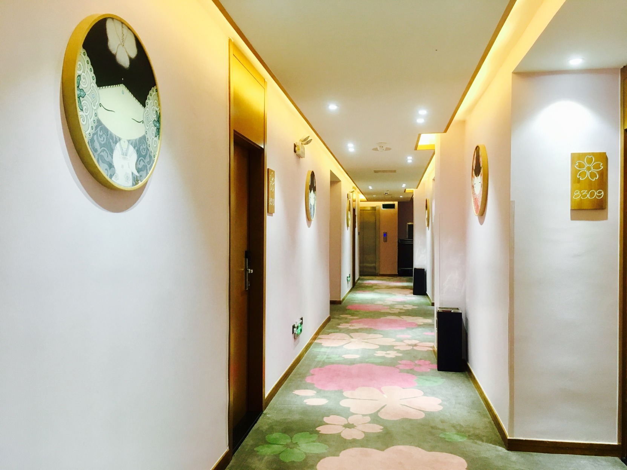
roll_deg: -0.5
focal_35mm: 29
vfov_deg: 48.2
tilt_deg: +2.3
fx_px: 525
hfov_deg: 61.7
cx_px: 314
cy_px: 235
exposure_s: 1/33
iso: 125
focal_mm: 4.15
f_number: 2.2
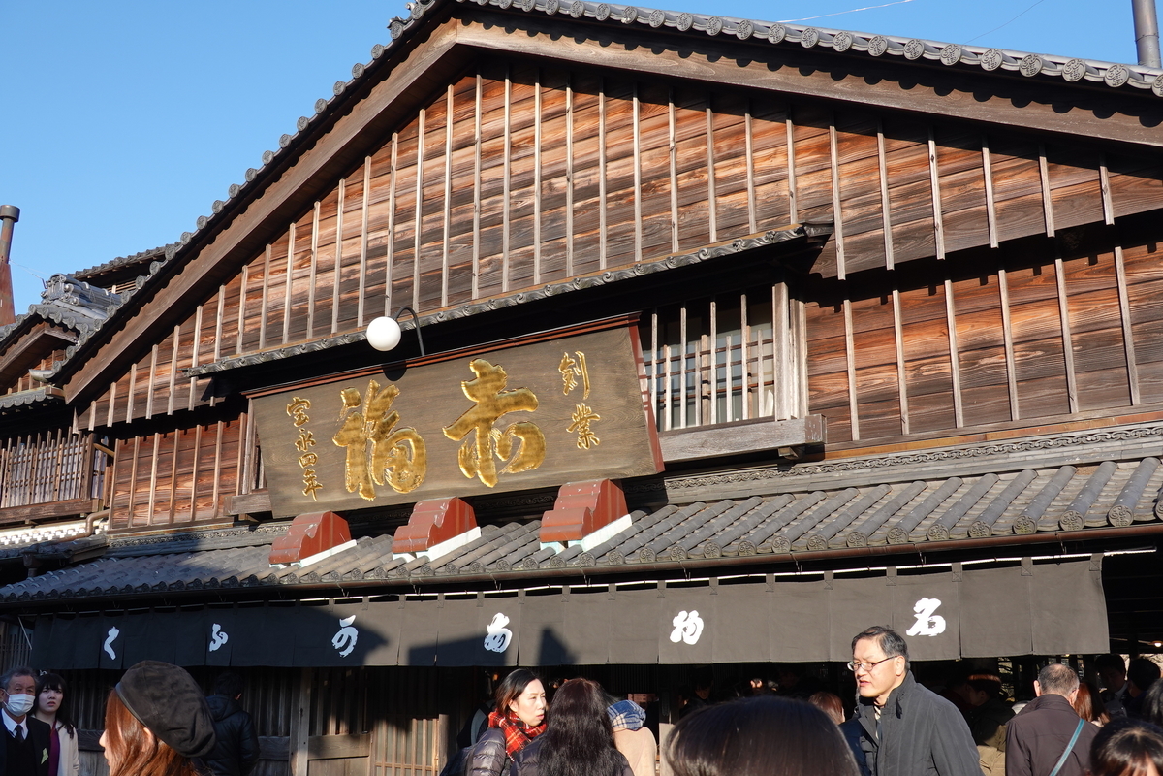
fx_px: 1195
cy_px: 388
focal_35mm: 37
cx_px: 582
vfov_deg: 35.9
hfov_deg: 51.9
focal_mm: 13.84
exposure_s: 1/250
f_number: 5.6
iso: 125
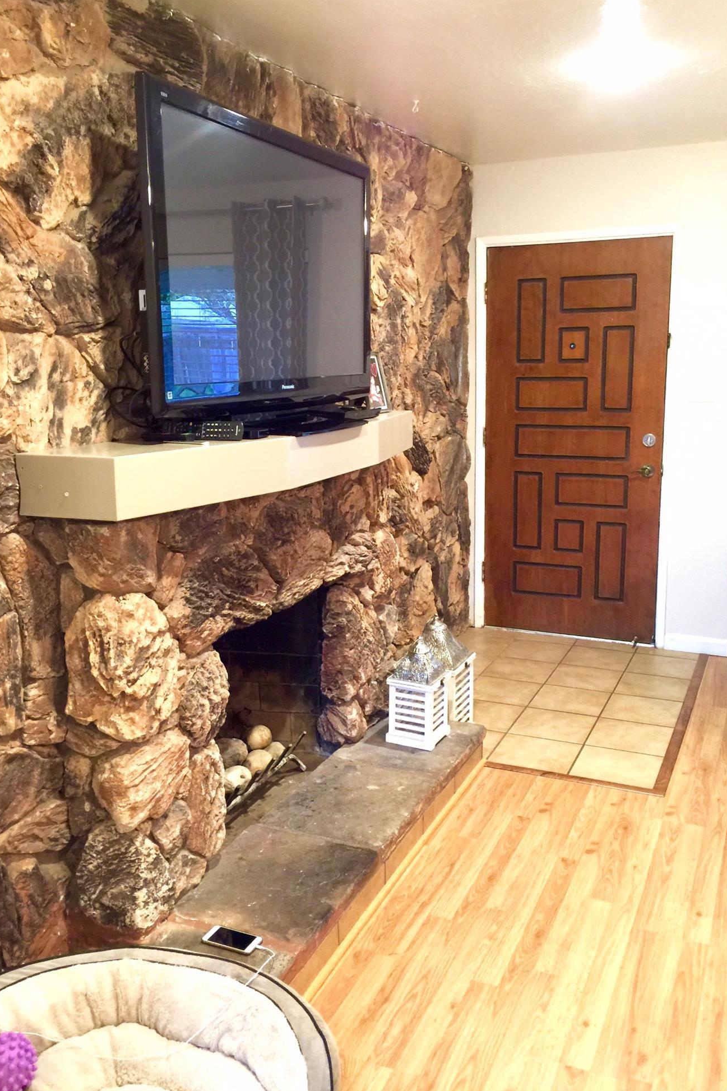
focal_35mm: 31
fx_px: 939
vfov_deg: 60.3
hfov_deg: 42.3
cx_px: 361
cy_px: 539
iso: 64
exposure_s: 1/4
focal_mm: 4.15
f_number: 2.2
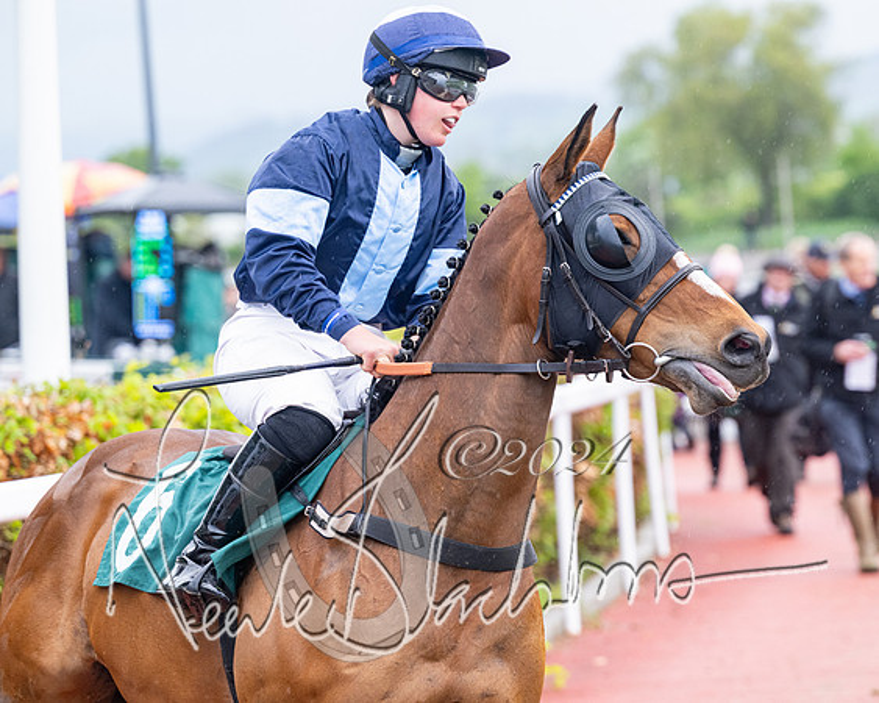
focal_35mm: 225
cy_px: 400
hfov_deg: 8.6
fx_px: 5858
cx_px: 563
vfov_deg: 6.9
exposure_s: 1/500
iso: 1000
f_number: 5
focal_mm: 175
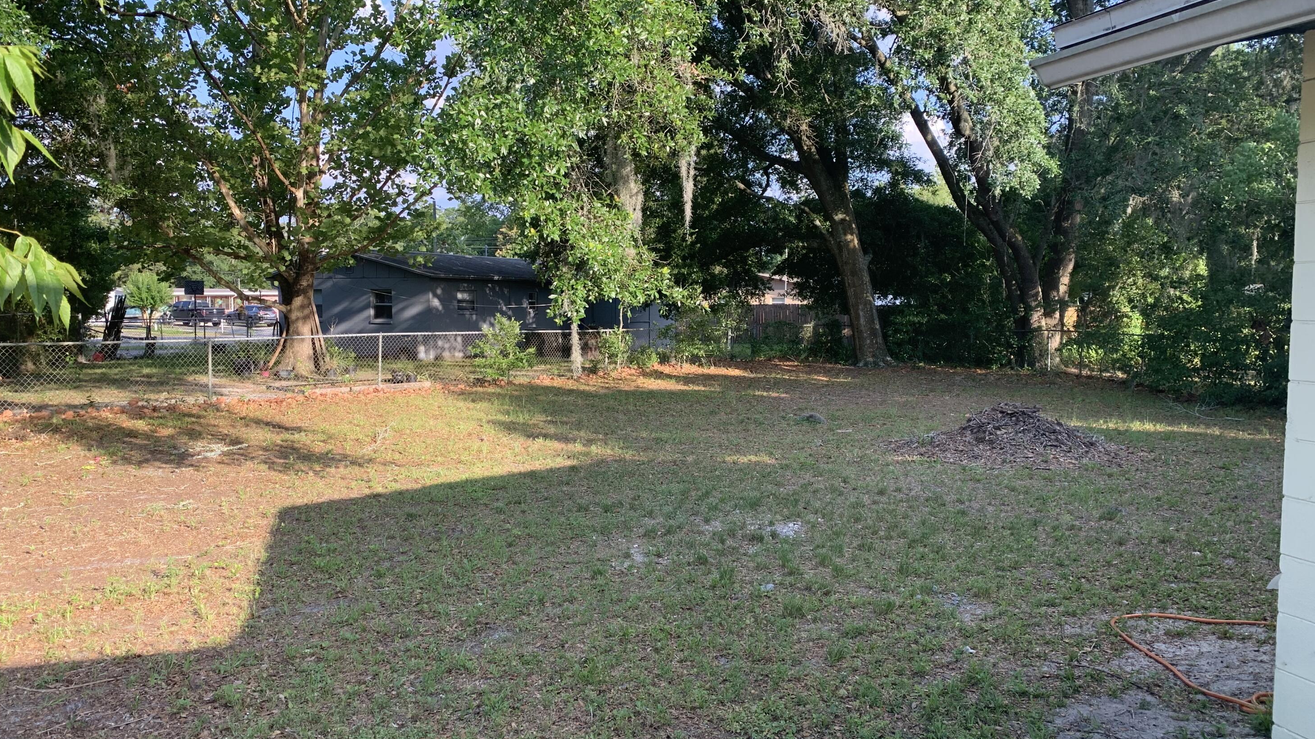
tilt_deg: -5.2
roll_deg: -0.5
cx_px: 646
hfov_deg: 66.1
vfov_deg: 40.2
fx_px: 1011
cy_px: 388
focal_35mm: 29
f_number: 1.8
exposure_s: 1/280
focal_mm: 4.25
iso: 25
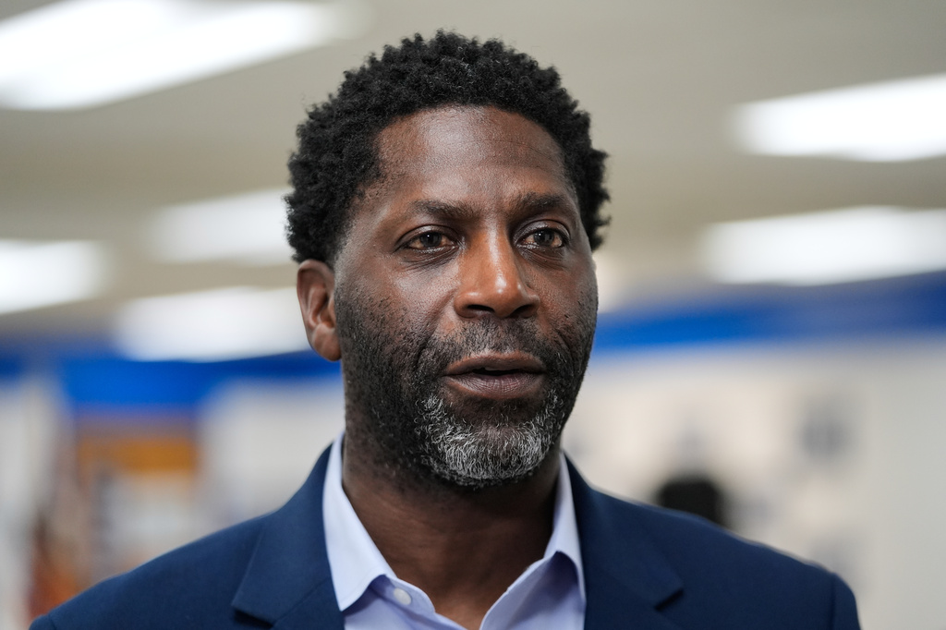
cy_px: 315
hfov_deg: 18.9
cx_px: 473
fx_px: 2837
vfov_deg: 12.7
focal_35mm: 108
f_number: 2.8
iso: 2000
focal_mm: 108
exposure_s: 1/640
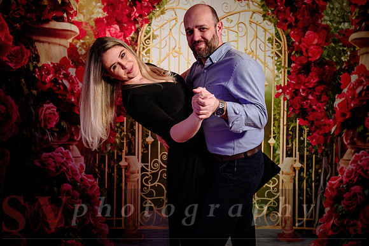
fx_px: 391
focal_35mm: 38
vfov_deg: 34.9
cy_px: 123
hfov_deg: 50.5
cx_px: 184
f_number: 3.2
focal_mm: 36
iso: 1250
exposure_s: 1/200
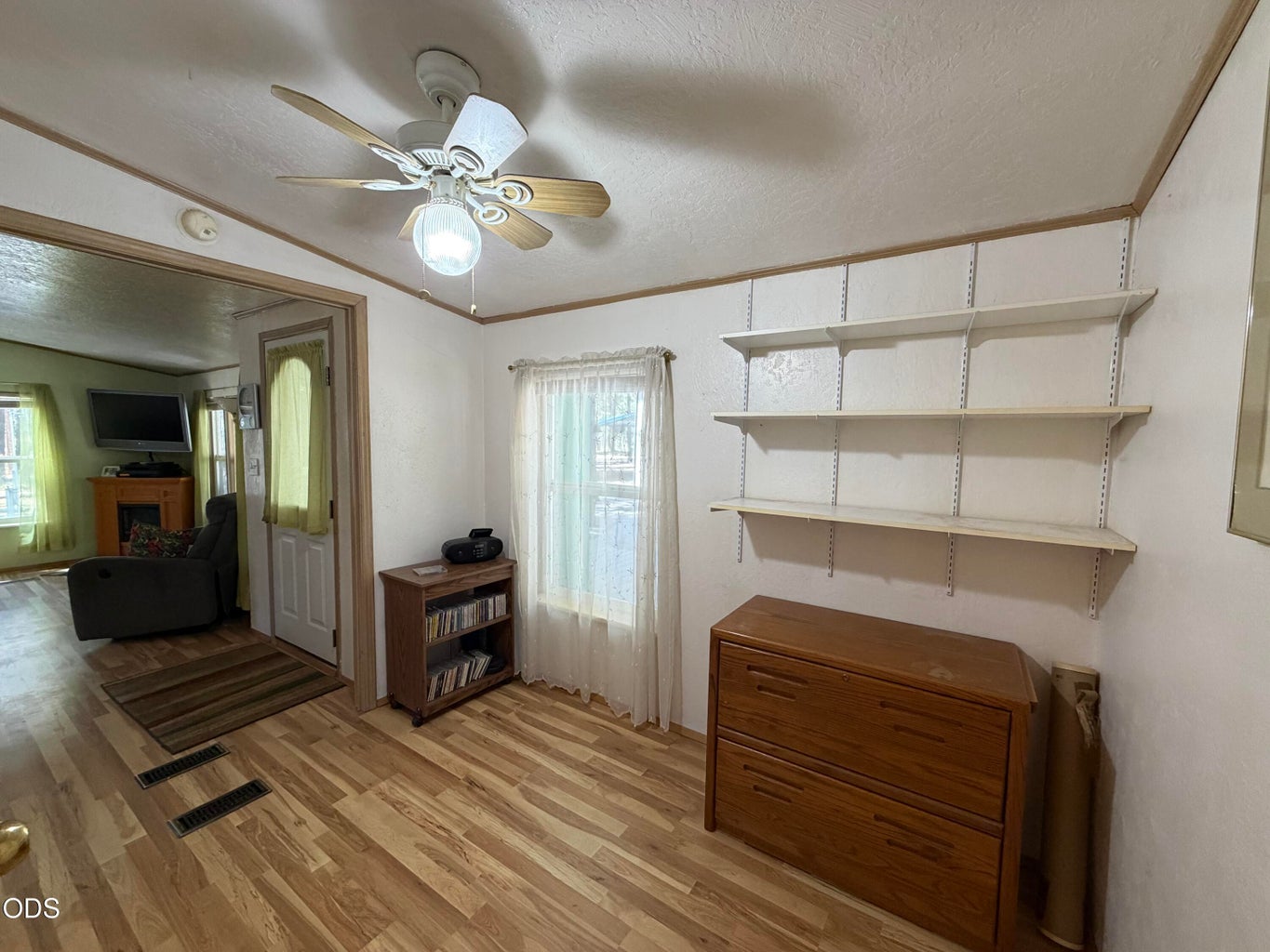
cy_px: 476
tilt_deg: -3.6
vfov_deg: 85.7
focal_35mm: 14
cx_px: 635
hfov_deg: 102.1
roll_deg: -0.6
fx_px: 514
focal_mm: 2.22
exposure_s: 1/60
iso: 320
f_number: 2.2
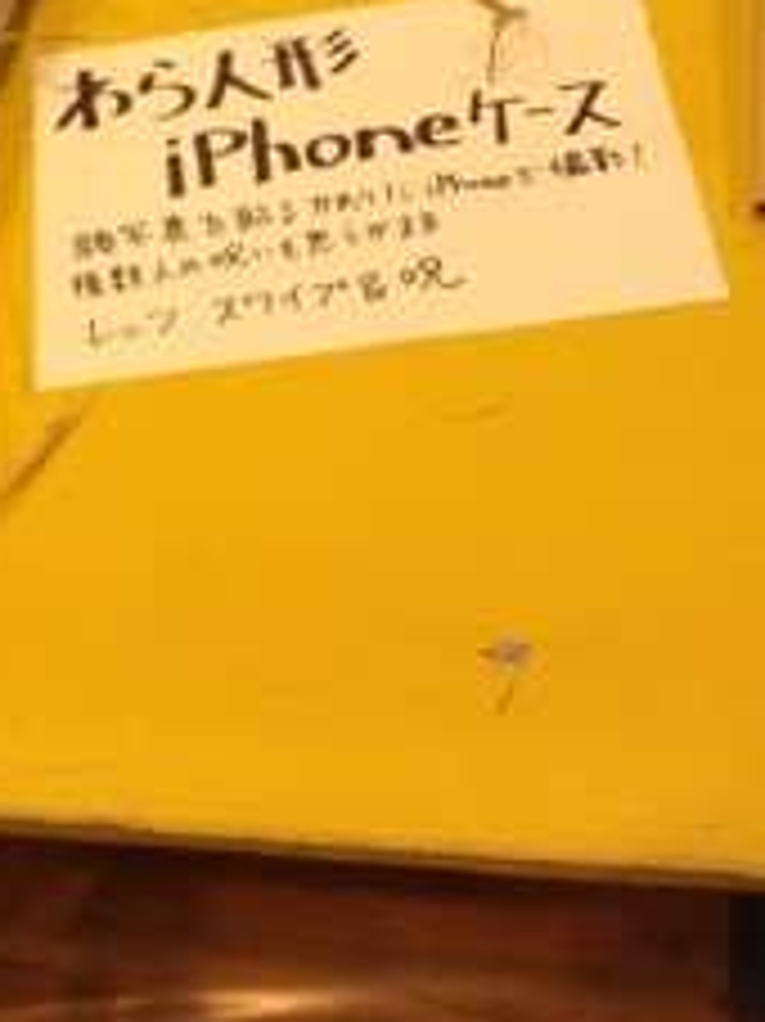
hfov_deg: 18.8
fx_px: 2271
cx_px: 97
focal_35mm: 77
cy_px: 293
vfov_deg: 25.1
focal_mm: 4.28
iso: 100
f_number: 2.4
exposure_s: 1/20
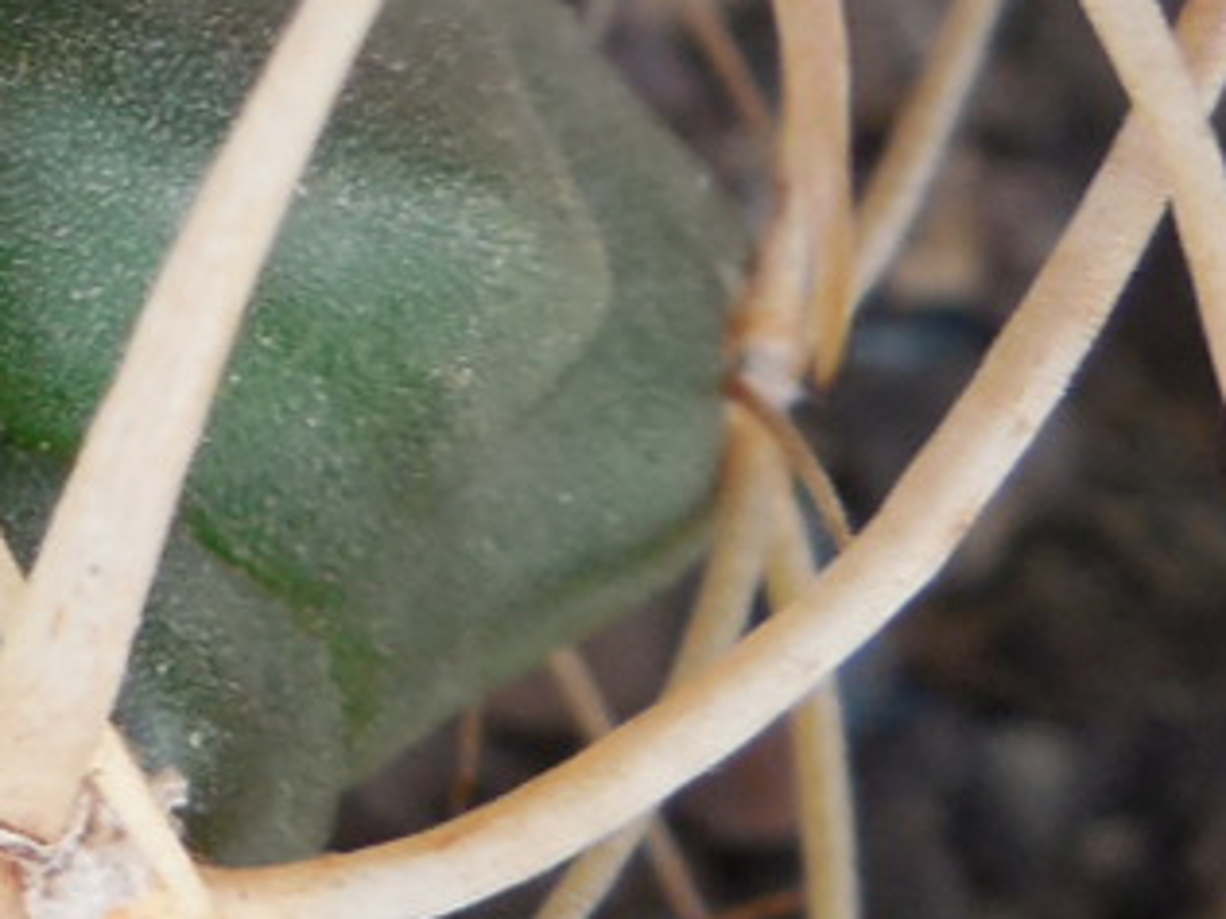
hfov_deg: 11.7
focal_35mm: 157
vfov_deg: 9.2
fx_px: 5560
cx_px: -962
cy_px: -411
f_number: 3.6
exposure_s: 1/30
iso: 160
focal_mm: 5.6
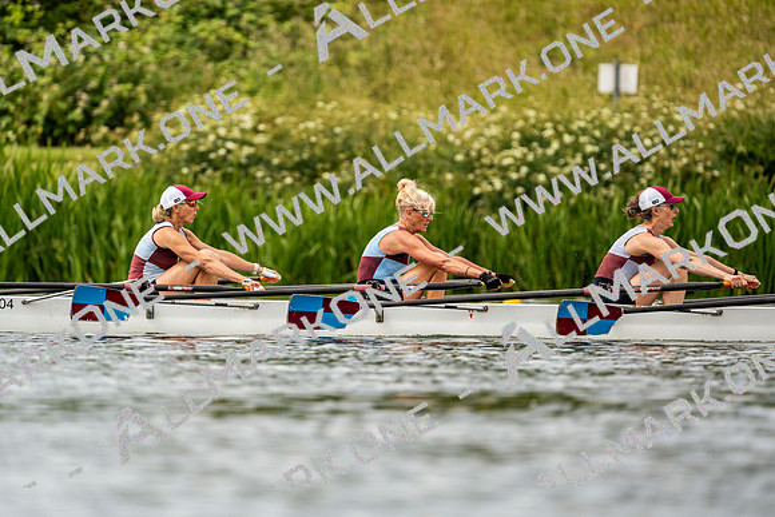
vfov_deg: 2.3
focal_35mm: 600
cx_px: 388
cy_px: 258
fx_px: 12919
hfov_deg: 3.4
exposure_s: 1/2000
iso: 320
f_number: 6.3
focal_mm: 600
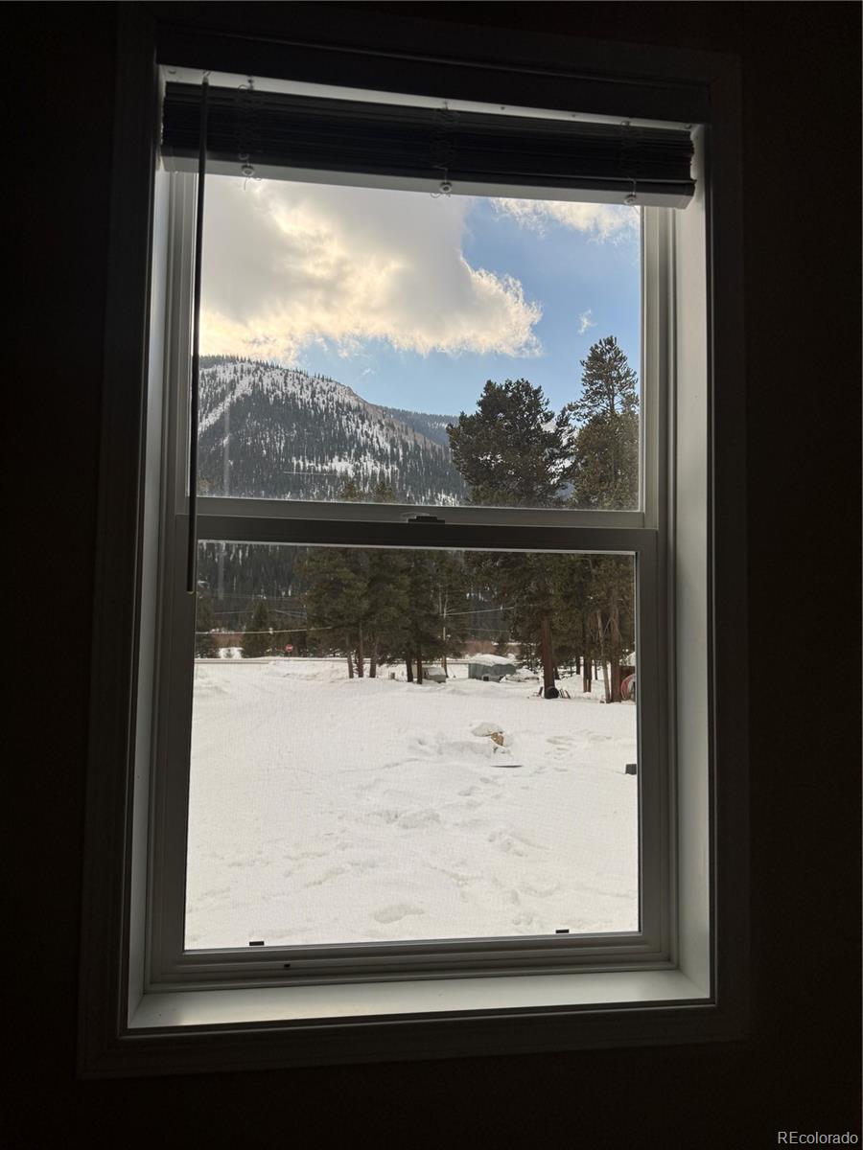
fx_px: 798
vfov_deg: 71.6
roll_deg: -1.1
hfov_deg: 56.8
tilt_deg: +4.0
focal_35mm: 24
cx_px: 432
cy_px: 575
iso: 80
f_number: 1.78
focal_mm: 6.76
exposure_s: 1/3096
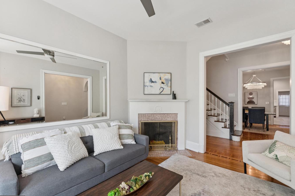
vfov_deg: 75.0
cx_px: 149
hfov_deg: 98.0
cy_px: 102
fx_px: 128
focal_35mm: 16
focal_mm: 14.6
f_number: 8
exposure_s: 1/13
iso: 200
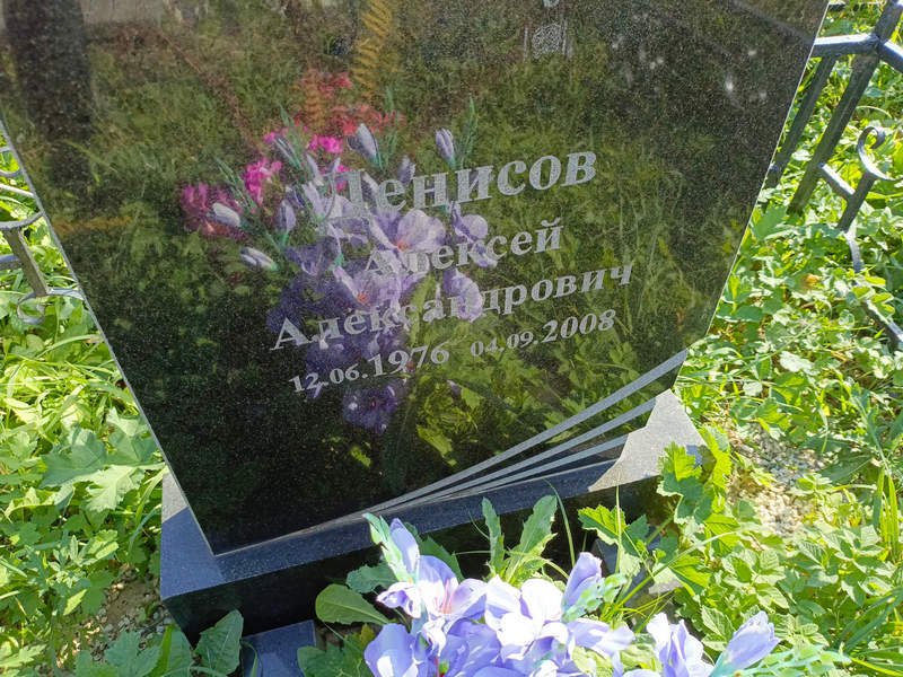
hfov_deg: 69.4
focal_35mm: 25
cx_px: 452
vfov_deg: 54.9
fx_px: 652
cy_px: 338
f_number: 1.69
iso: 106
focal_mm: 4.76
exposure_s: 1/250
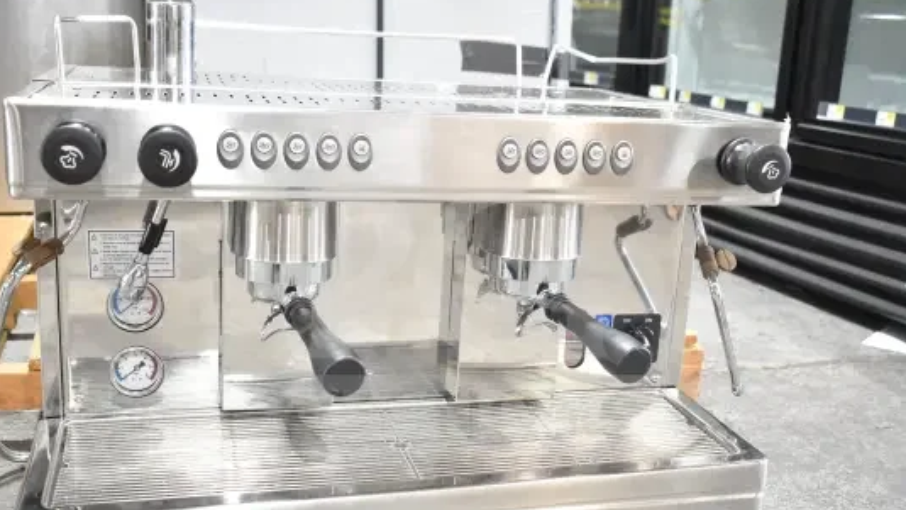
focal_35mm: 43
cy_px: 321
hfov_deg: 47.4
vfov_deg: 27.6
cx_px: 456
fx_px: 1033
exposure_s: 1/80
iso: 1600
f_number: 4
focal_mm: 24
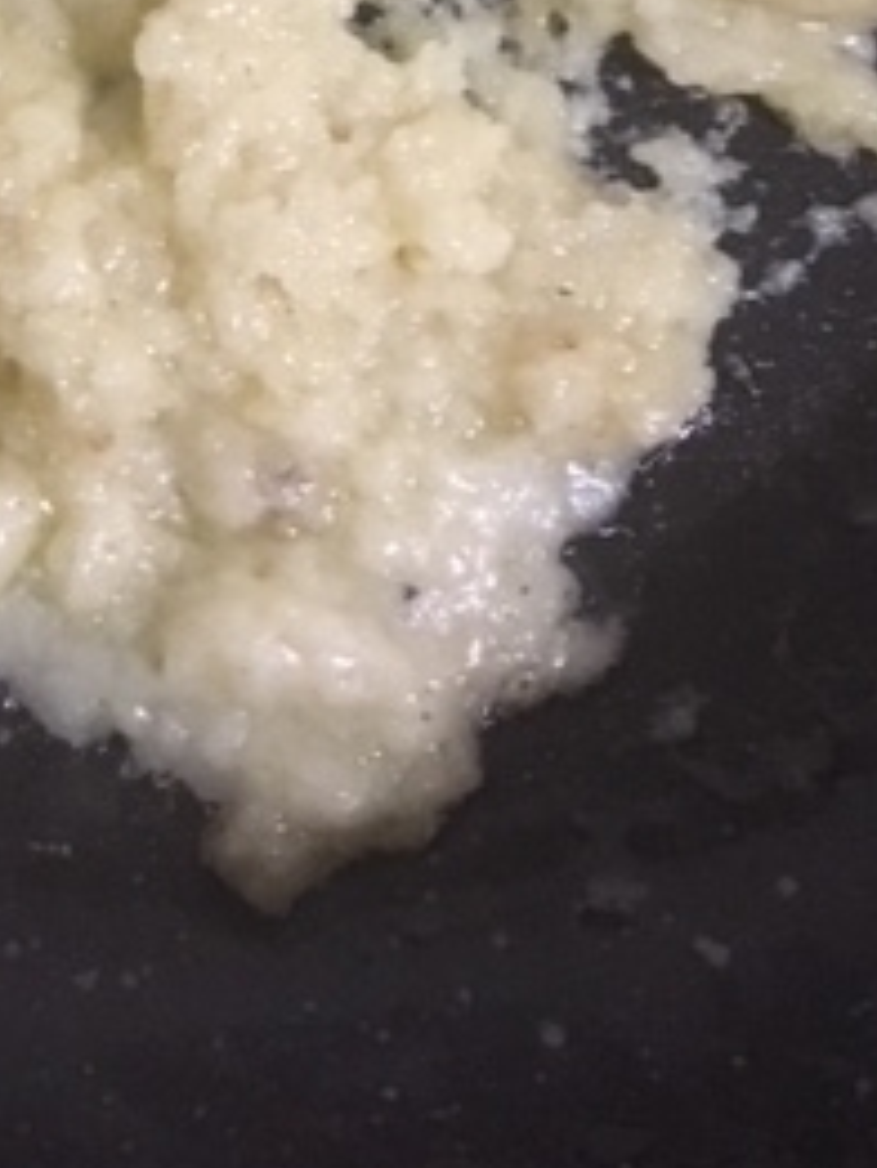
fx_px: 2396
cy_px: -161
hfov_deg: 20.4
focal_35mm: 71
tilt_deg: -65.3
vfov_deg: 25.2
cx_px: 103
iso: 320
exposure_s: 1/15
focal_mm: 4.15
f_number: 2.2
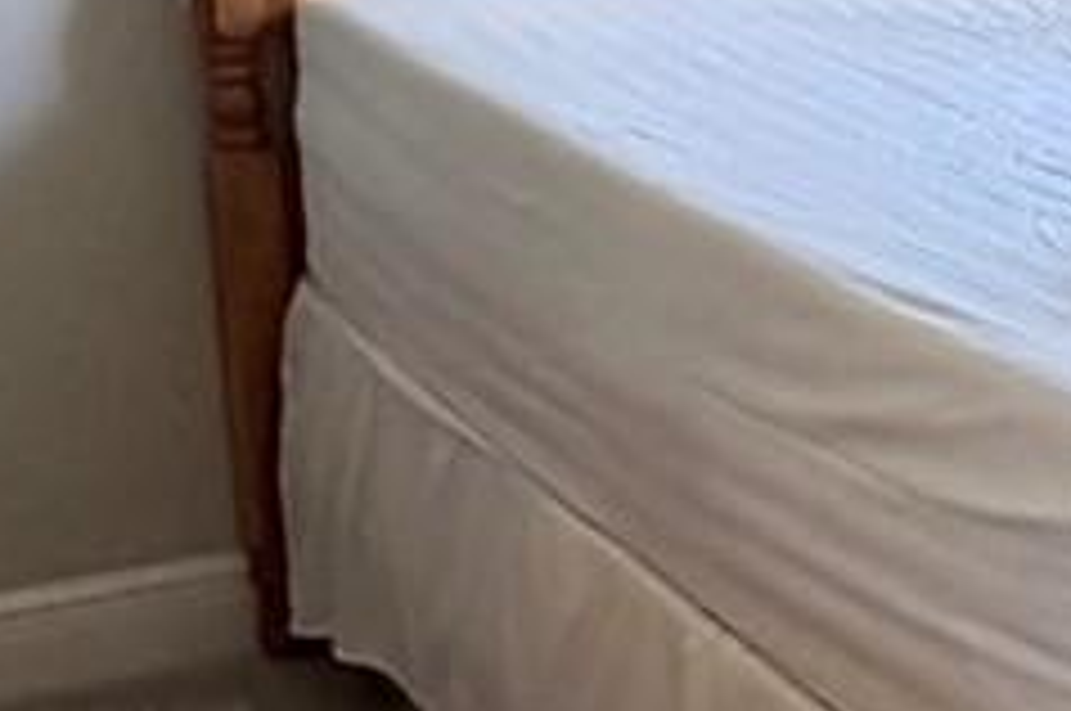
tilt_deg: -21.7
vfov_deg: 13.8
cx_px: 1098
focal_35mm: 98
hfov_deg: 20.1
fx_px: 2912
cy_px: 572
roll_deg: -0.6
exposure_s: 1/120
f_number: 2.2
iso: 250
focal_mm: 2.22
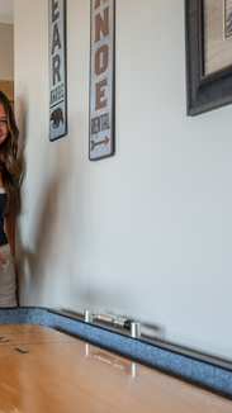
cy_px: 223
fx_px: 591
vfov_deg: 38.5
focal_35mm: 54
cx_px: -6
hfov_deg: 21.3
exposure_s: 1/125
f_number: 3.5
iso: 400
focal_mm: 28
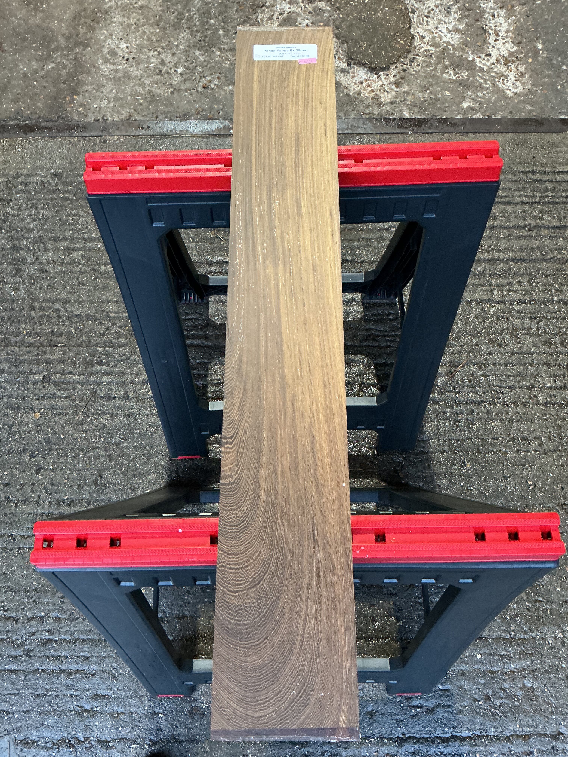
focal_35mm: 29
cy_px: 378
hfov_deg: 48.2
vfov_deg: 61.7
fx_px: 634
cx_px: 284
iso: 250
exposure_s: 1/50
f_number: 1.8
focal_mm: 3
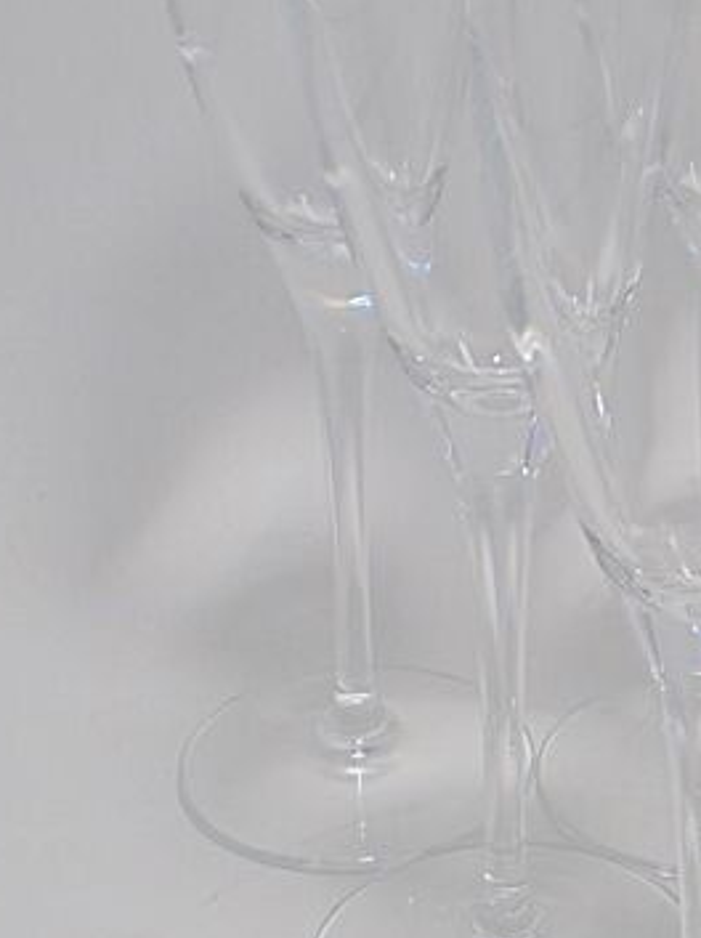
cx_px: 732
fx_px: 2624
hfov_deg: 14.9
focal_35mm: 97
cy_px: 422
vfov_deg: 20.2
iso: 100
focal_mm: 6.9
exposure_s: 1/50
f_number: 4.2
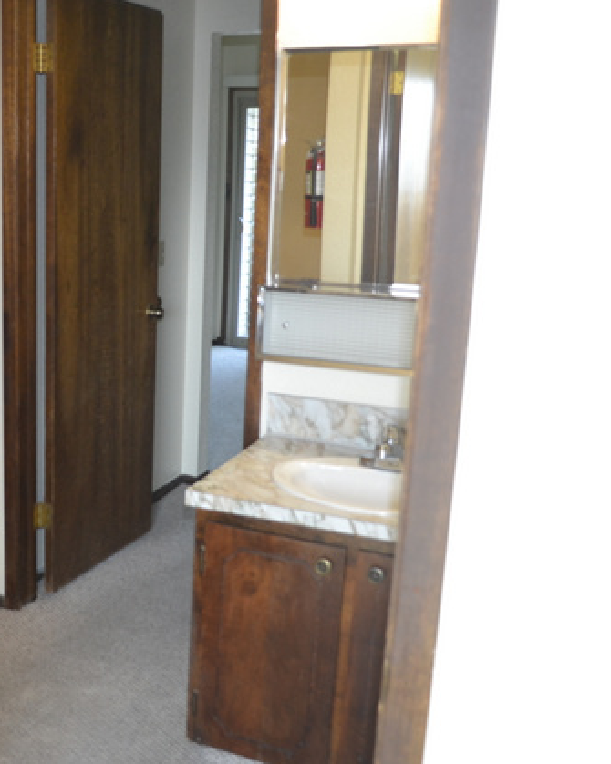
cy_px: 386
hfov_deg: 33.1
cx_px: 62
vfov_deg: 42.9
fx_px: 972
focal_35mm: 43
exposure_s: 1/60
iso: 500
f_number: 3.8
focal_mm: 20
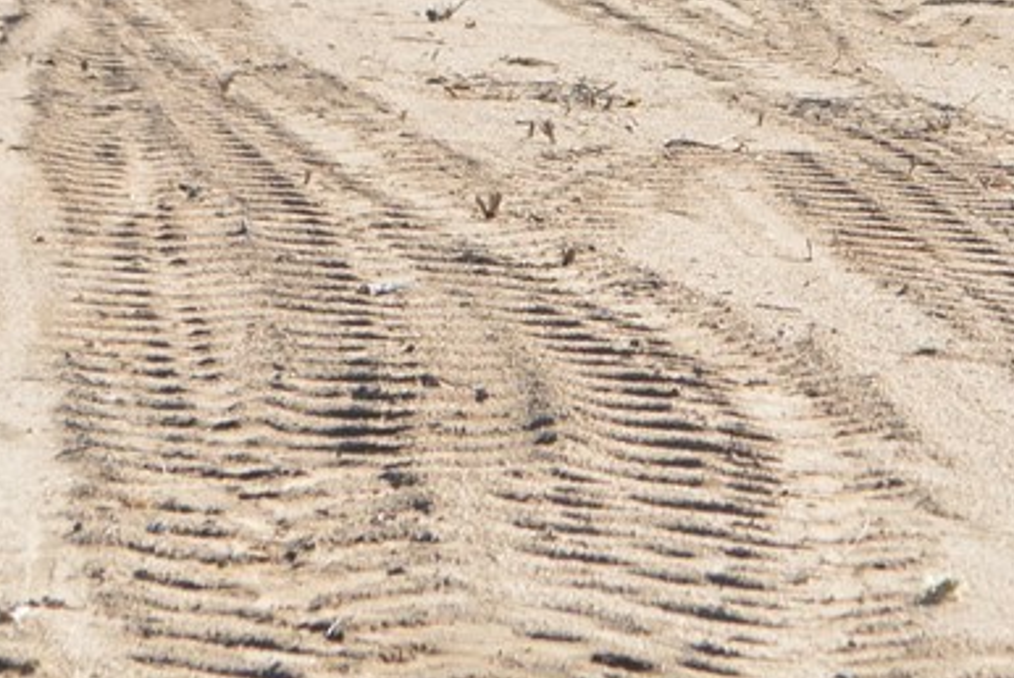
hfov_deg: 8.8
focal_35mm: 231
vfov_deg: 5.9
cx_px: 1067
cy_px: 231
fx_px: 6523
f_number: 8
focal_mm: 55
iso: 100
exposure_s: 1/125
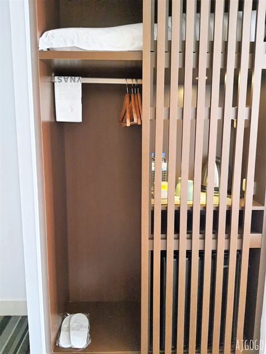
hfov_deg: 53.1
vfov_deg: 67.3
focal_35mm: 26
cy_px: 177
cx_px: 133
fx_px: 266
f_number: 1.7
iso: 640
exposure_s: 1/24
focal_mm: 4.32
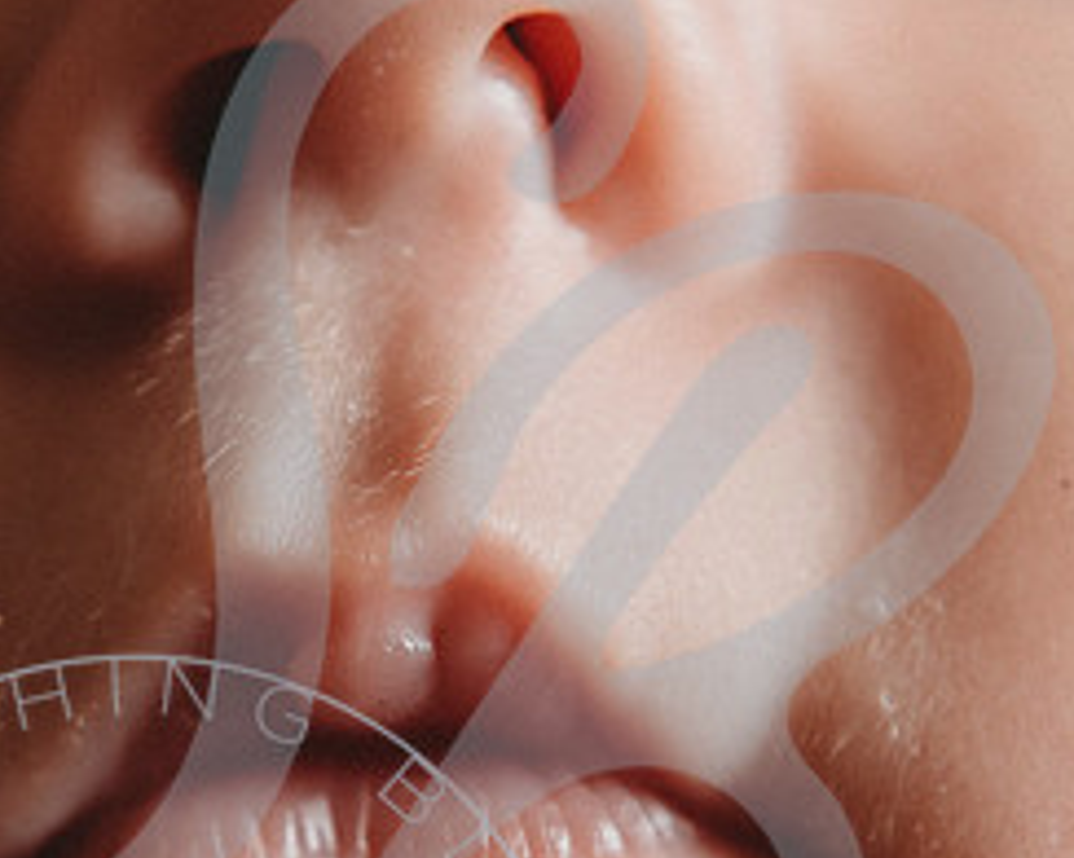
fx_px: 4957
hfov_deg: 12.4
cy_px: 737
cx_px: 357
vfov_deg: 9.9
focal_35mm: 156
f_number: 5.6
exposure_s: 1/125
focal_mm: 70
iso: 1000
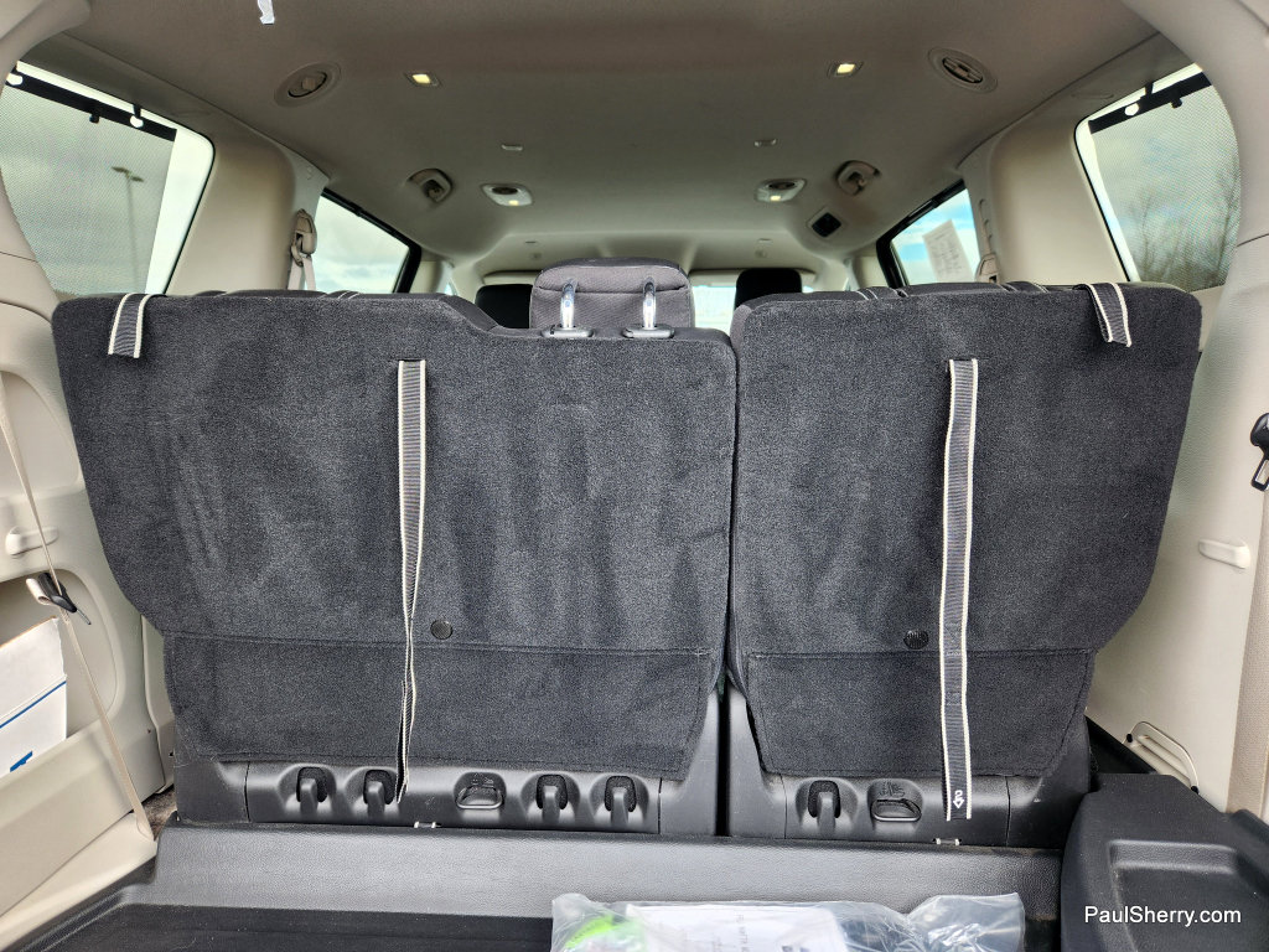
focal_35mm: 23
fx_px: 843
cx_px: 634
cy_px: 476
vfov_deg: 58.9
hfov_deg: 73.9
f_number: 1.8
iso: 64
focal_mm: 5.4
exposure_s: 1/180
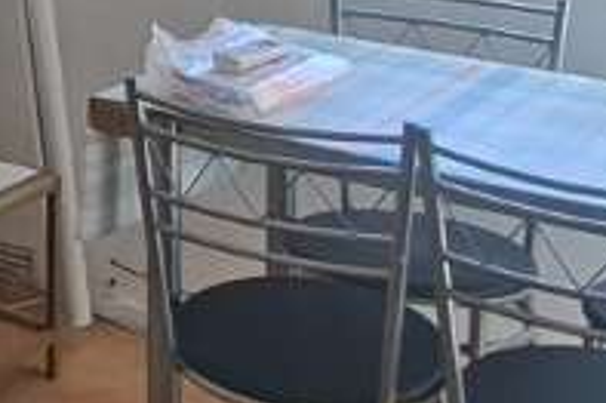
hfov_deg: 18.0
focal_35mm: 103
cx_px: -265
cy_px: -417
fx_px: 1732
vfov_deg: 11.8
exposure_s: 1/206
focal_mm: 1.74
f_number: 2.2
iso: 40
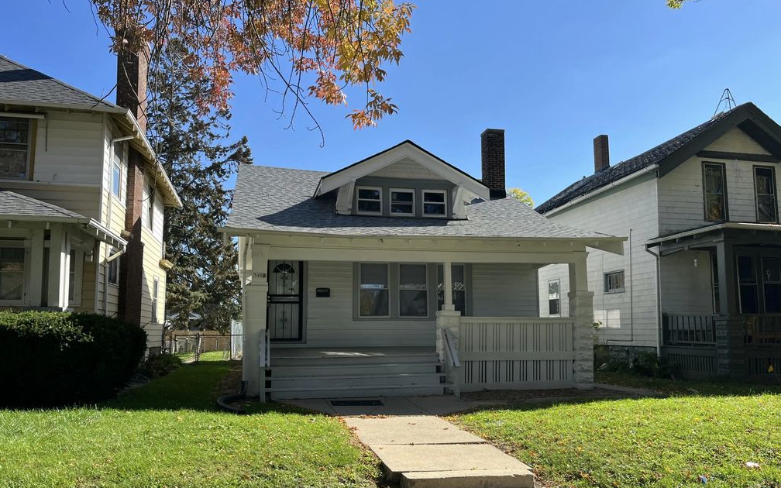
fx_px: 596
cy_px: 269
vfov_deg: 44.5
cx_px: 390
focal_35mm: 28
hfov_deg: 66.5
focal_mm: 5.1
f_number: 1.6
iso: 50
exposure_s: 1/2222
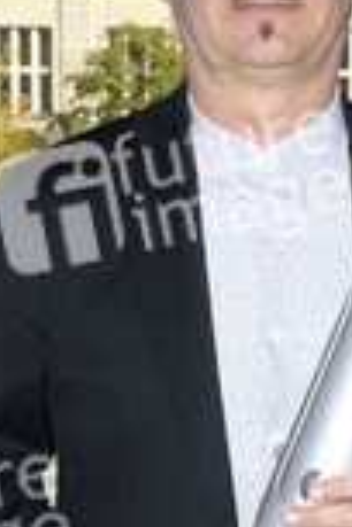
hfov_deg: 8.5
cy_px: 365
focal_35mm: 162
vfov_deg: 12.7
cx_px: 269
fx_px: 2376
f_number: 10
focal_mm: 62
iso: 320
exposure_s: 1/250
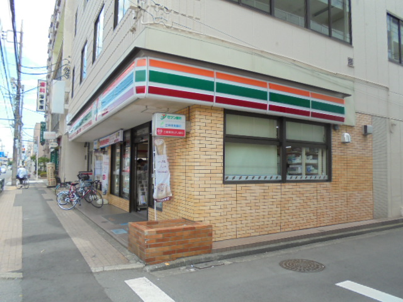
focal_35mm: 26
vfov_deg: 53.1
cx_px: 202
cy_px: 151
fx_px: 303
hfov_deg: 67.3
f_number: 3.5
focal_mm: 4.6
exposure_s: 1/400
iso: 100
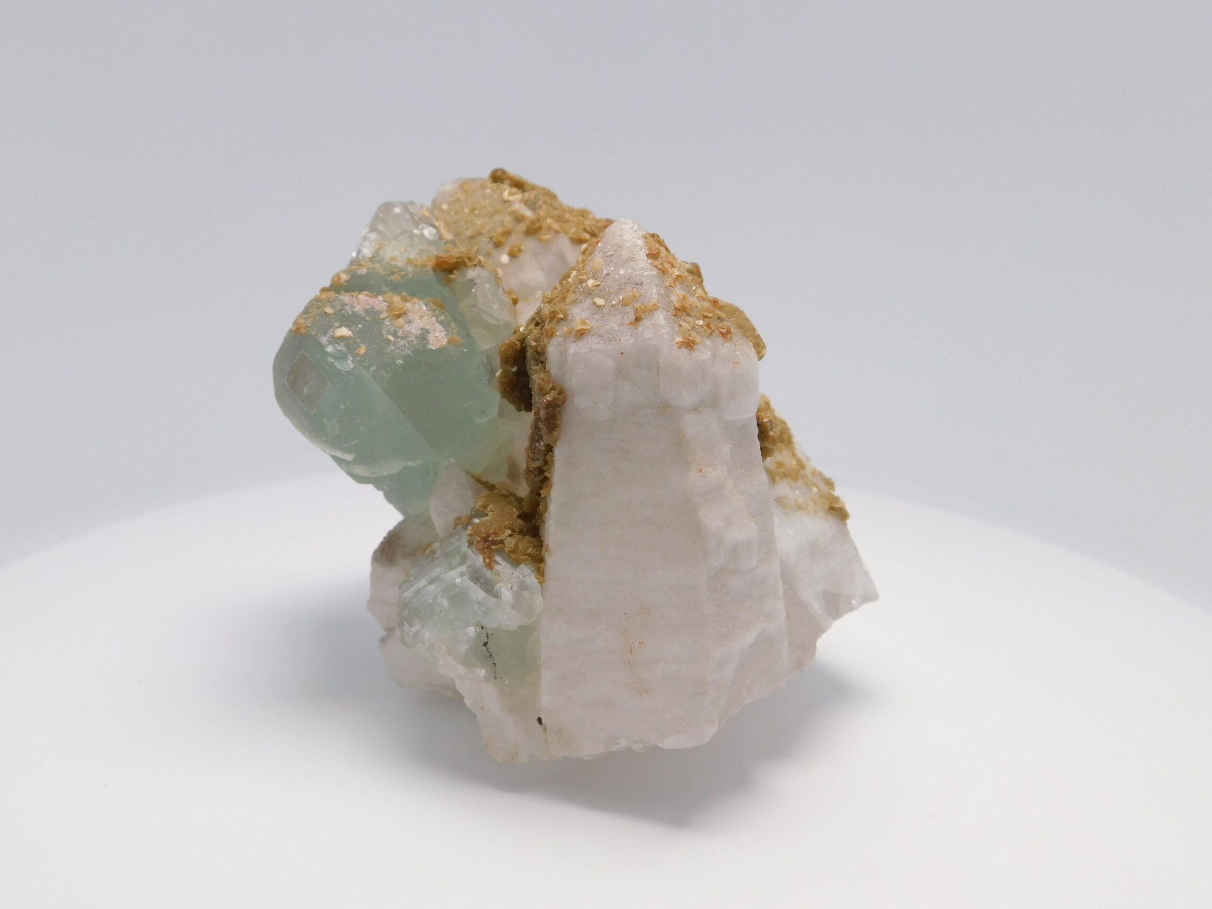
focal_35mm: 30
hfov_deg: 60.0
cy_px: 454
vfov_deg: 46.8
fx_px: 1050
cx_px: 606
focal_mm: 5.3
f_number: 3.2
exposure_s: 1/320
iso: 125
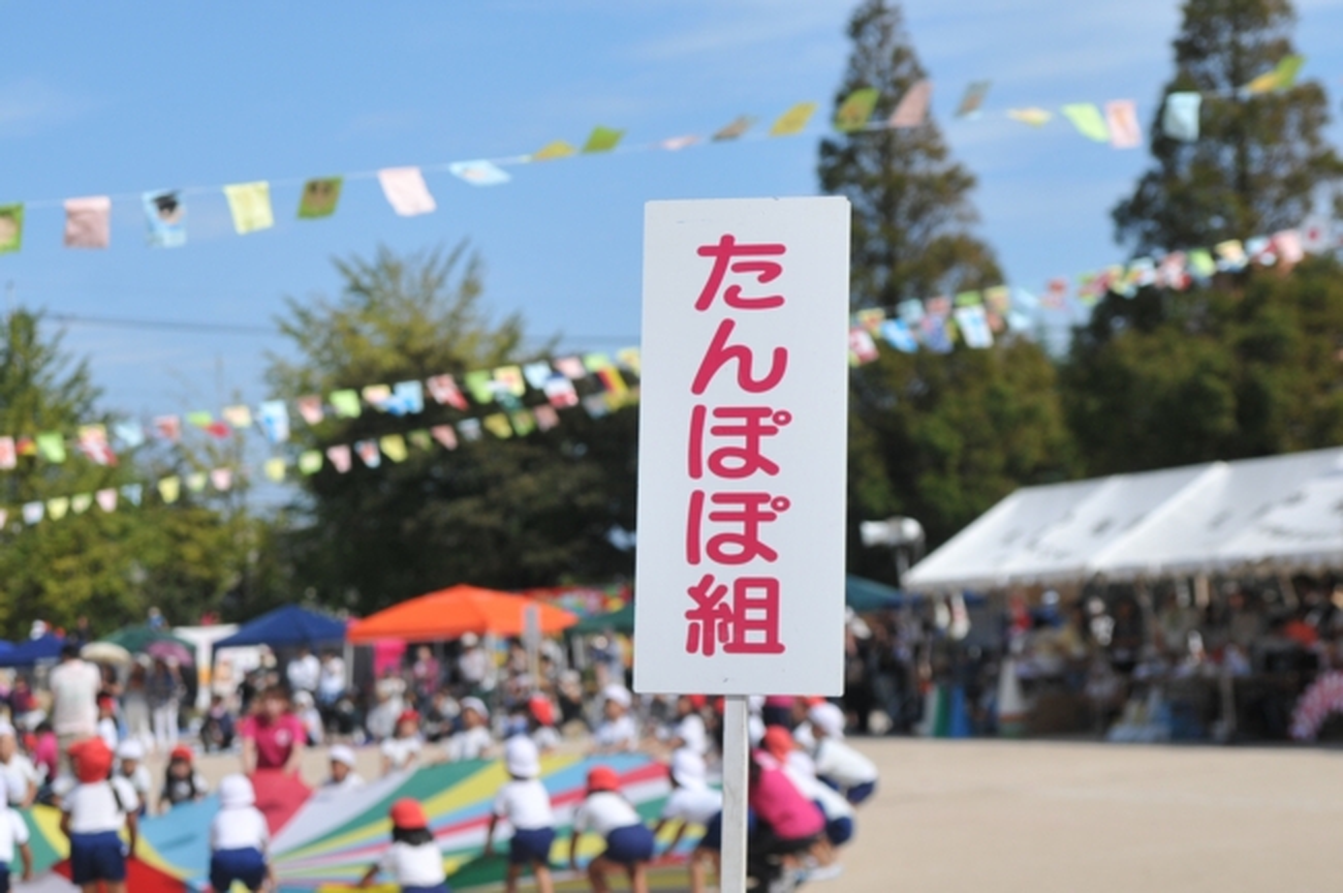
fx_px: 3354
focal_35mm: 90
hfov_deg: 22.6
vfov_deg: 15.2
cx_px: 672
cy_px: 446
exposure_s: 1/6400
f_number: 4.5
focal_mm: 60
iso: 500
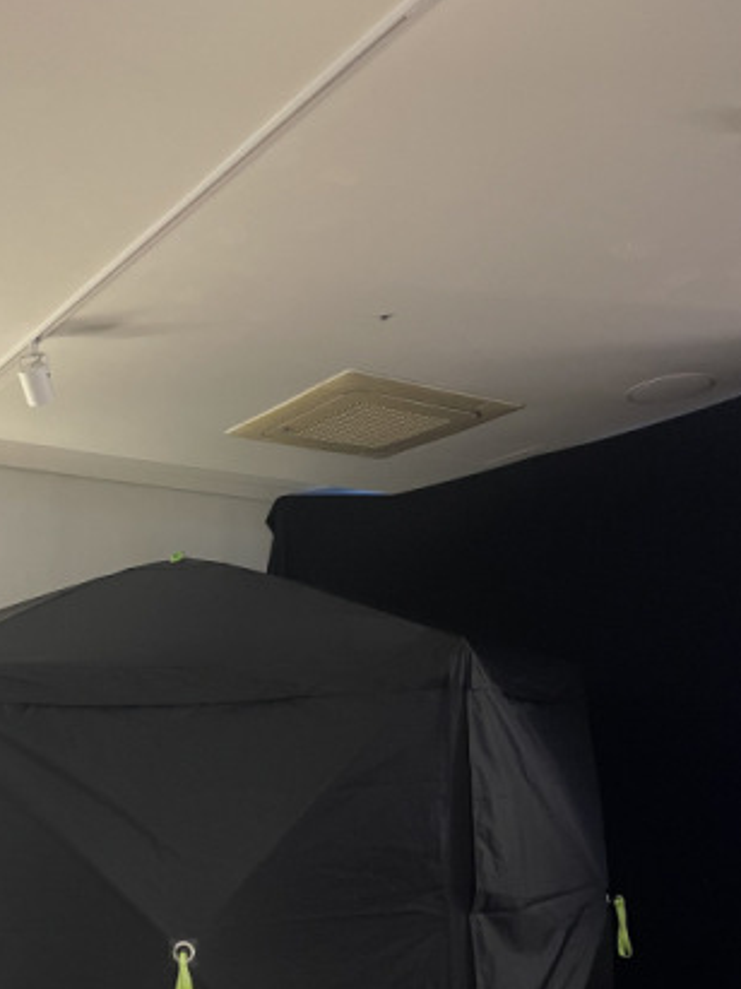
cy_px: 676
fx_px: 1085
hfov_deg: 37.0
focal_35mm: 38
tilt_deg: +3.5
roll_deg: +0.8
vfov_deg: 48.0
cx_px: 202
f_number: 1.6
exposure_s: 1/30
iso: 800
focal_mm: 4.2
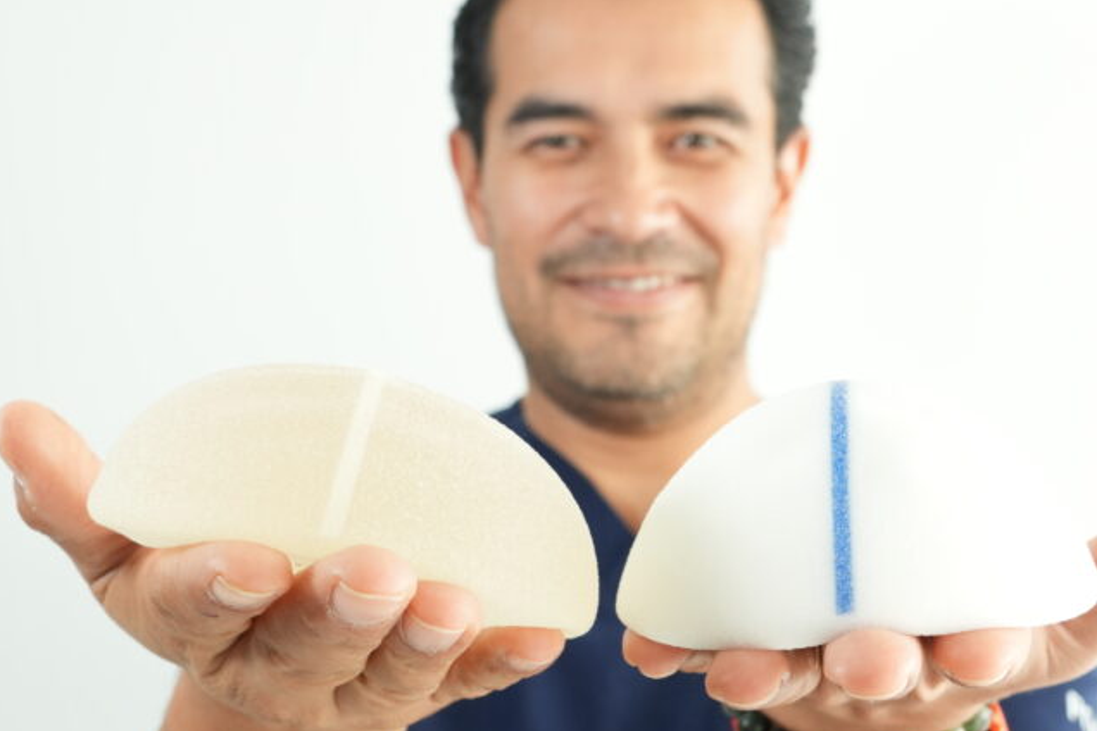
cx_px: 630
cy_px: 392
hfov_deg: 34.4
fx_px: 1767
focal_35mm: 58
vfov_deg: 23.4
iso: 640
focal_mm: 24
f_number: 6.3
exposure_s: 1/60
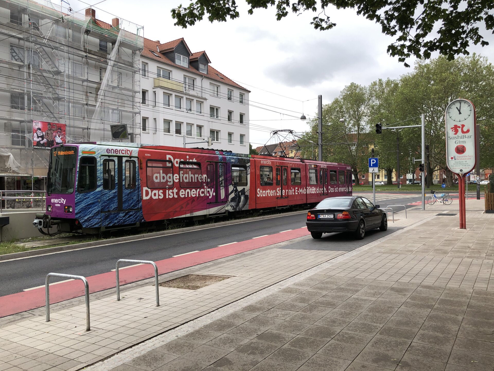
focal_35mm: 28
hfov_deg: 63.4
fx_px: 400
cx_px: 247
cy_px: 186
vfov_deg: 49.7
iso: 20
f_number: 1.8
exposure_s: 1/1021
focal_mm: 4
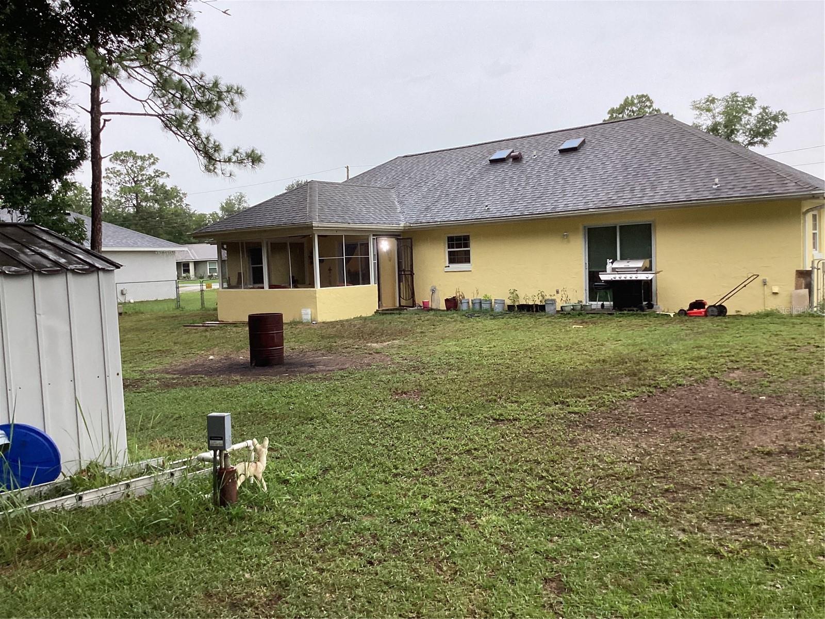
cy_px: 310
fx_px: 739
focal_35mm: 31
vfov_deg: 45.4
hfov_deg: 58.4
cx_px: 412
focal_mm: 3.3
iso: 64
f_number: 2.4
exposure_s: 1/120
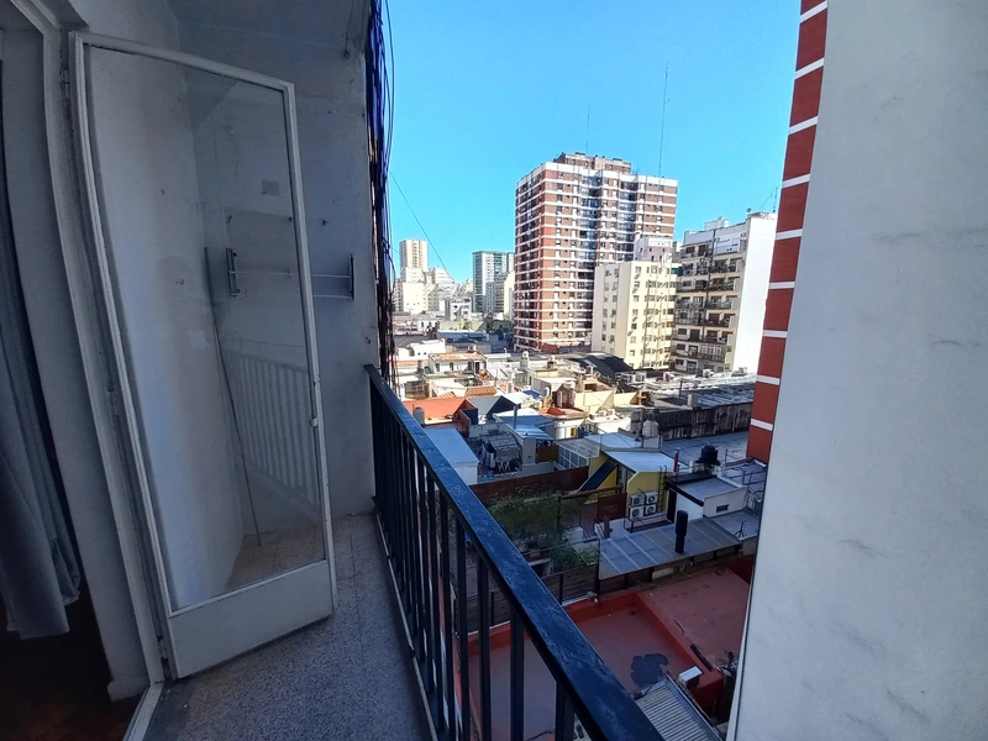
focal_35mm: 13
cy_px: 370
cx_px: 494
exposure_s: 1/373
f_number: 2.2
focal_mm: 1.42
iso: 40
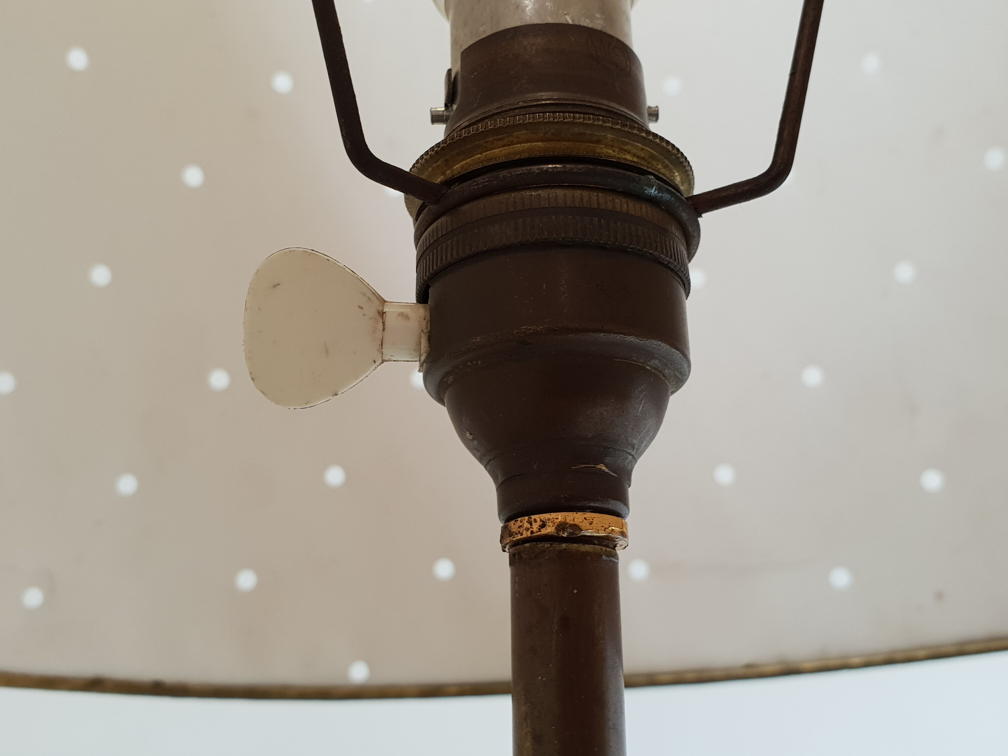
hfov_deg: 67.3
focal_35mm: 26
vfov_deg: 53.1
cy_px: 378
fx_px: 757
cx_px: 504
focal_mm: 4.3
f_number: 2.4
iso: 125
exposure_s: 1/50
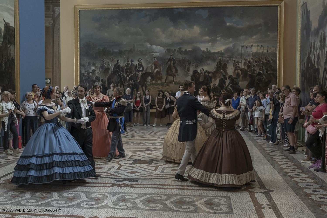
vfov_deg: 32.6
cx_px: 164
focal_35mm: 41
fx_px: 372
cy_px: 109
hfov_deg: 47.4
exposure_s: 1/125
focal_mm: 27.5
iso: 2500
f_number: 4
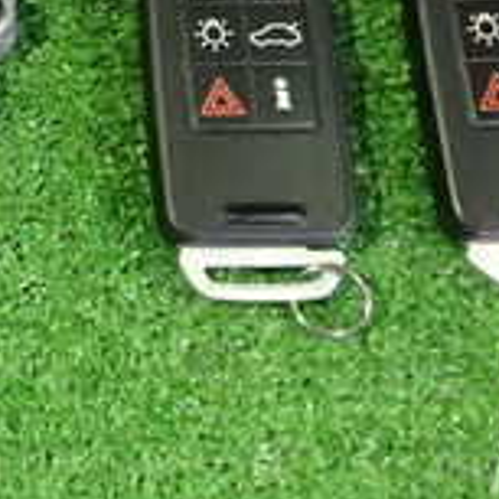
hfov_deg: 15.7
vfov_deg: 16.1
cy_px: -88
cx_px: -202
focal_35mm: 104
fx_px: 1696
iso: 800
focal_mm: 5.4
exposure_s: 1/30
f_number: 2.3
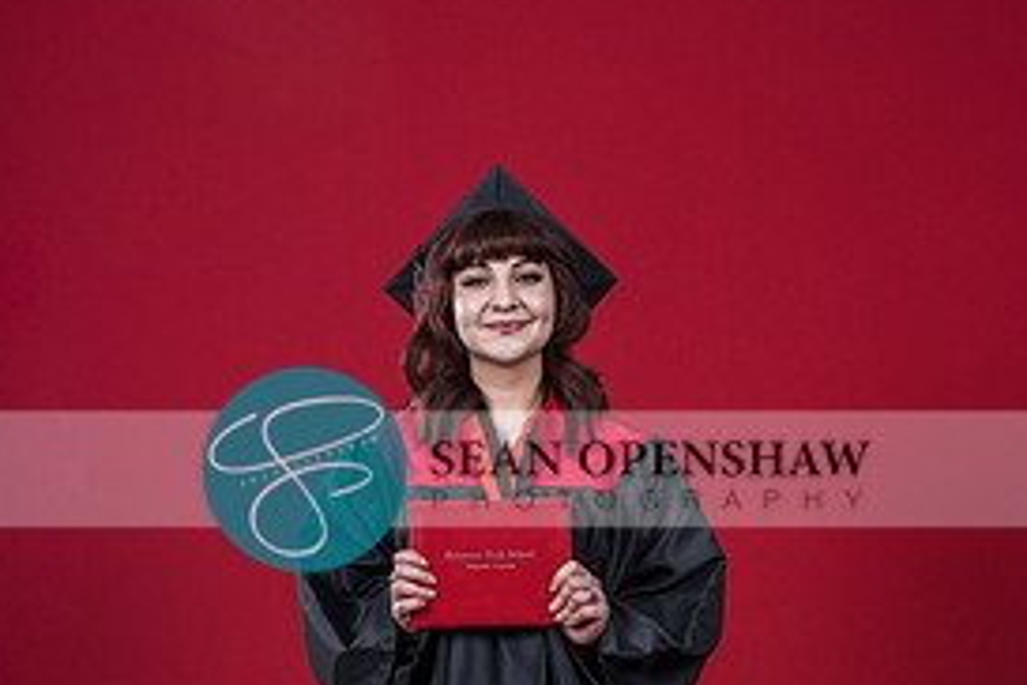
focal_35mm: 97
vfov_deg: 13.9
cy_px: 640
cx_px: 545
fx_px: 2767
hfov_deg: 21.0
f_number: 5
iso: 125
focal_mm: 58.8
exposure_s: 1/160
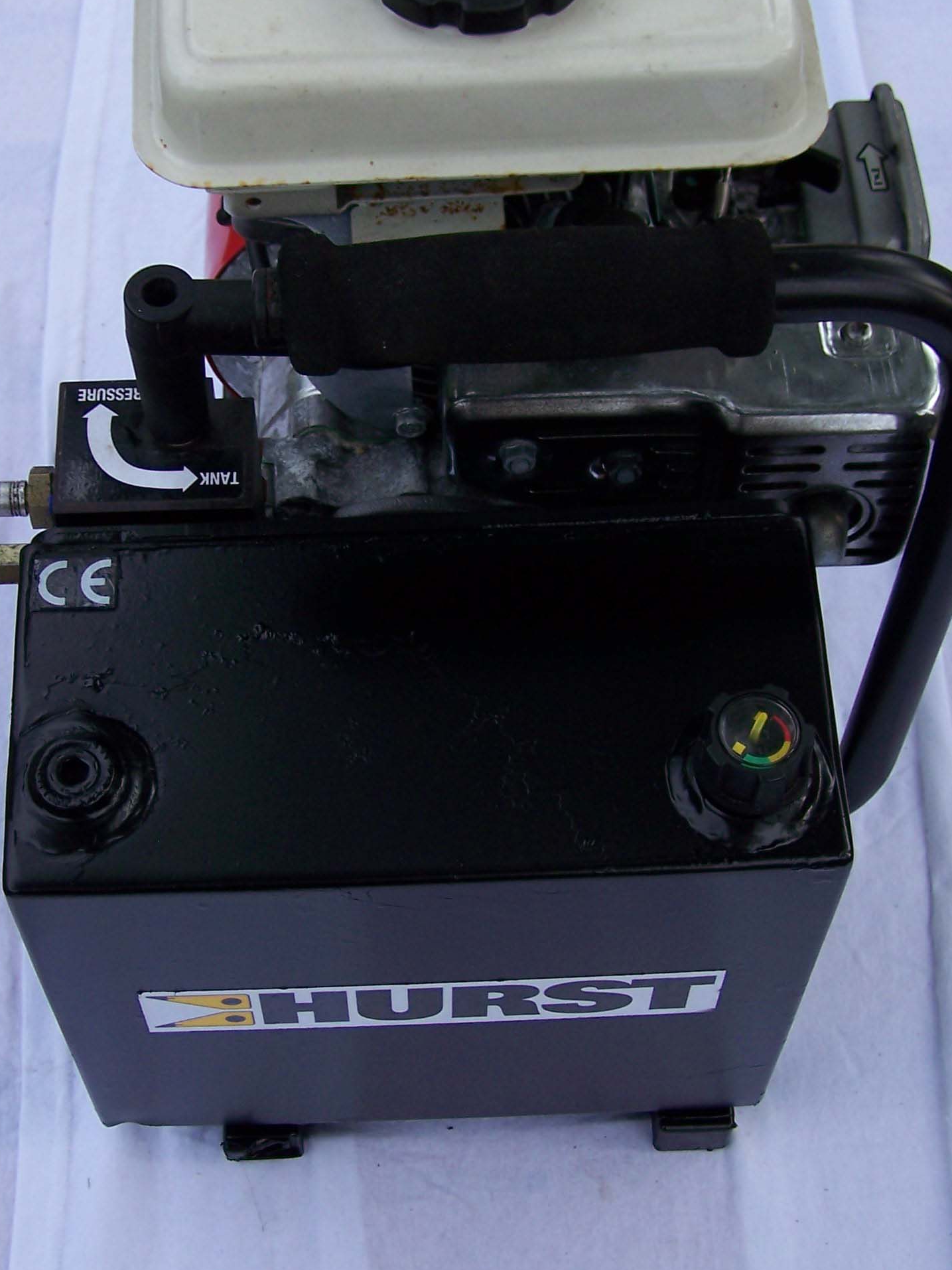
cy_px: 630
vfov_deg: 31.7
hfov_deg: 24.0
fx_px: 2237
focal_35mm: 61
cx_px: 394
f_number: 2.8
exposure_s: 1/250
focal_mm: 6.3
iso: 64
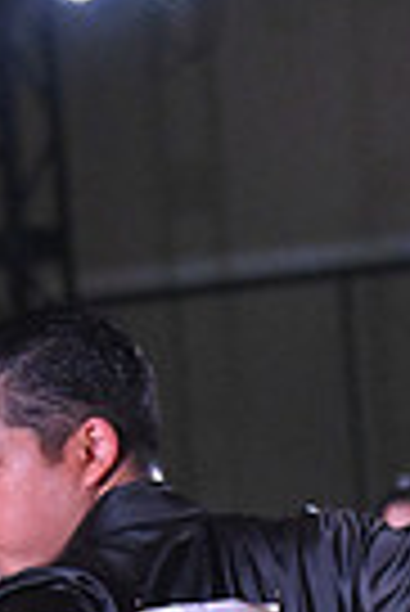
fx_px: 8741
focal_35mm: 513
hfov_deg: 2.7
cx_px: 466
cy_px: 1080
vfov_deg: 4.0
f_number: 4.5
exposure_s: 1/400
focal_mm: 120
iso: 5000
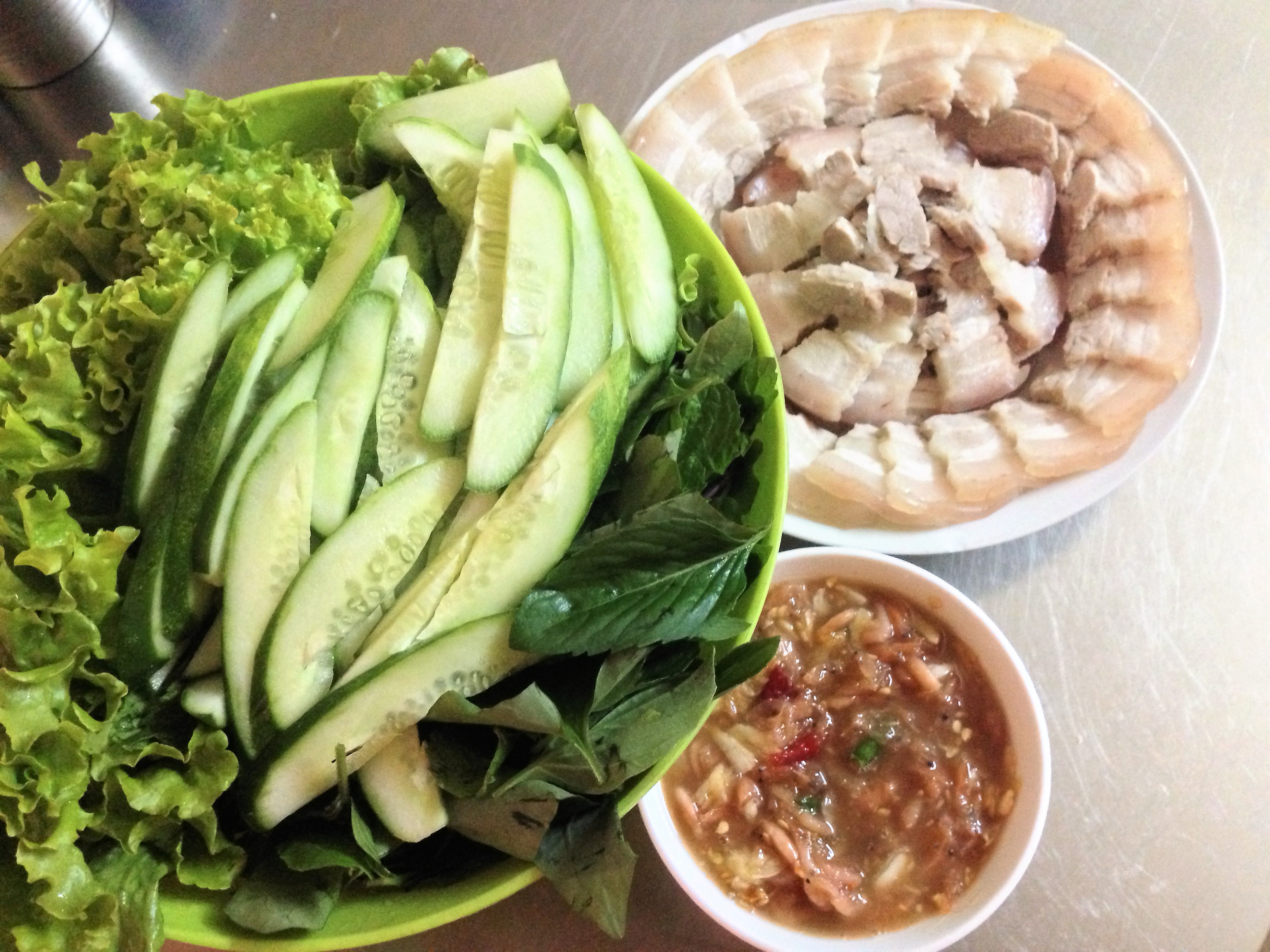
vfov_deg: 42.9
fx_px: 1211
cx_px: 635
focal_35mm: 33
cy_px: 476
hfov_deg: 55.4
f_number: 2.4
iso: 500
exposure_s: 1/17
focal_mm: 4.12
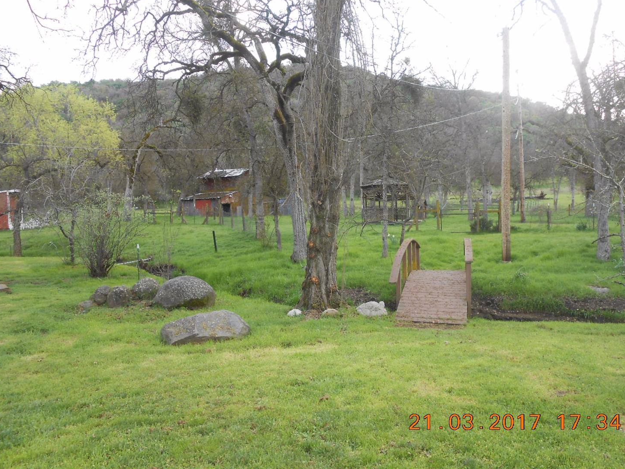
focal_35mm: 27
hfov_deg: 65.3
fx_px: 487
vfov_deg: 51.3
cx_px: 313
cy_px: 226
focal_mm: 4.6
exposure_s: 1/60
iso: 80
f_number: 3.5
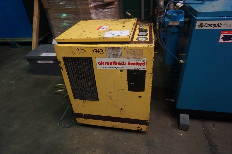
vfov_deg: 53.1
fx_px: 155
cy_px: 77
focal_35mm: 24
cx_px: 116
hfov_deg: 73.7
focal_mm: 16
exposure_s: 1/160
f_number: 4
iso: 1250
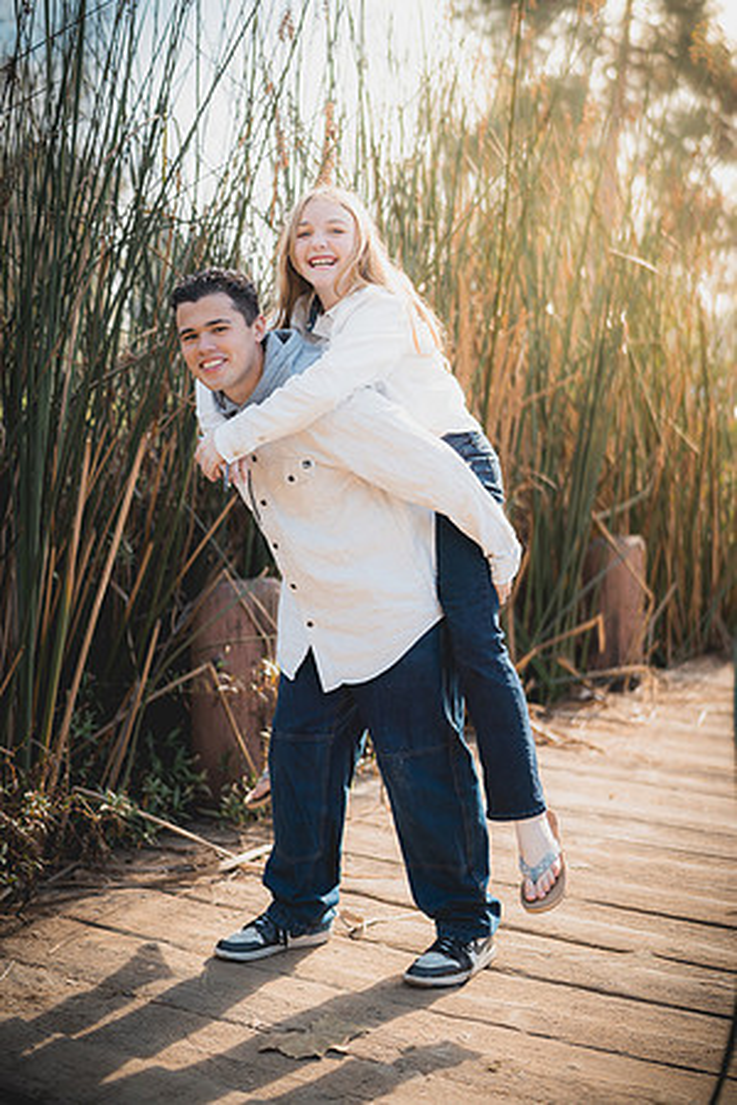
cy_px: 552
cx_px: 368
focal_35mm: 50
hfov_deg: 27.0
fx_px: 1535
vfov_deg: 39.6
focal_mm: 50
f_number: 1.4
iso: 250
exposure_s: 1/4000
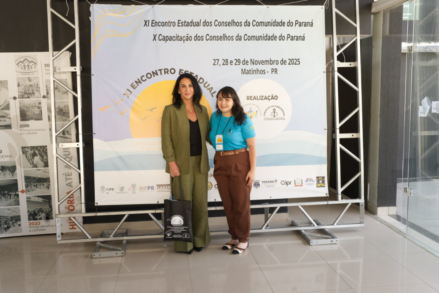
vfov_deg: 37.9
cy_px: 146
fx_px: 427
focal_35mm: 35
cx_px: 220
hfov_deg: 54.4
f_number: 5.6
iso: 500
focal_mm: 35
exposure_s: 1/80
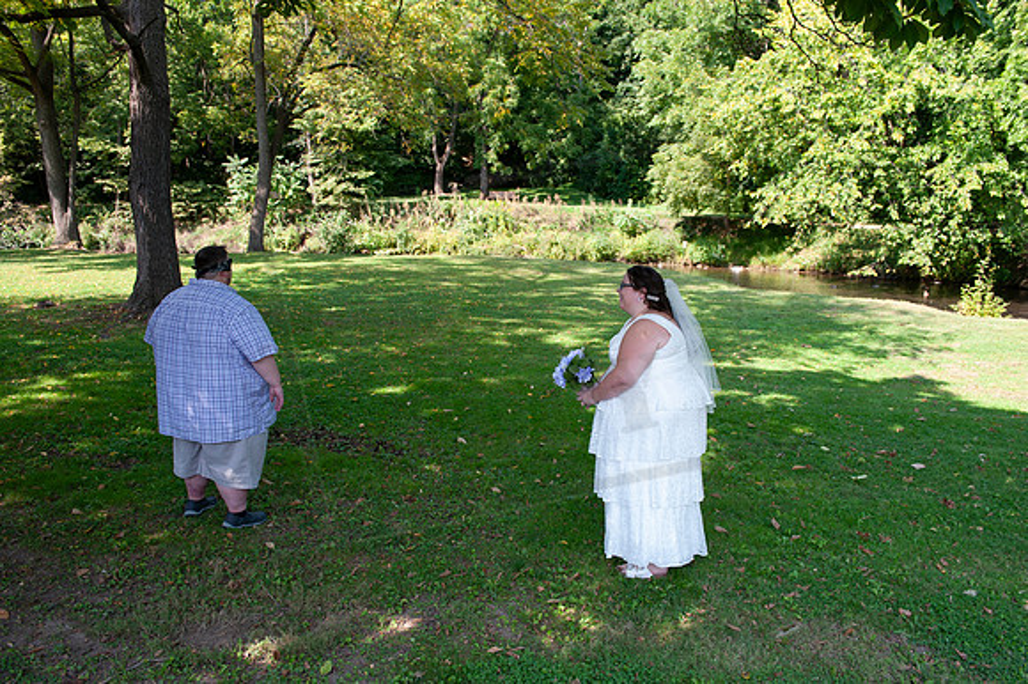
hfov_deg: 63.7
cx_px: 514
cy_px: 342
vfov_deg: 44.9
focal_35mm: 29
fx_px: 828
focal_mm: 29
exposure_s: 1/125
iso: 100
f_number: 5.6
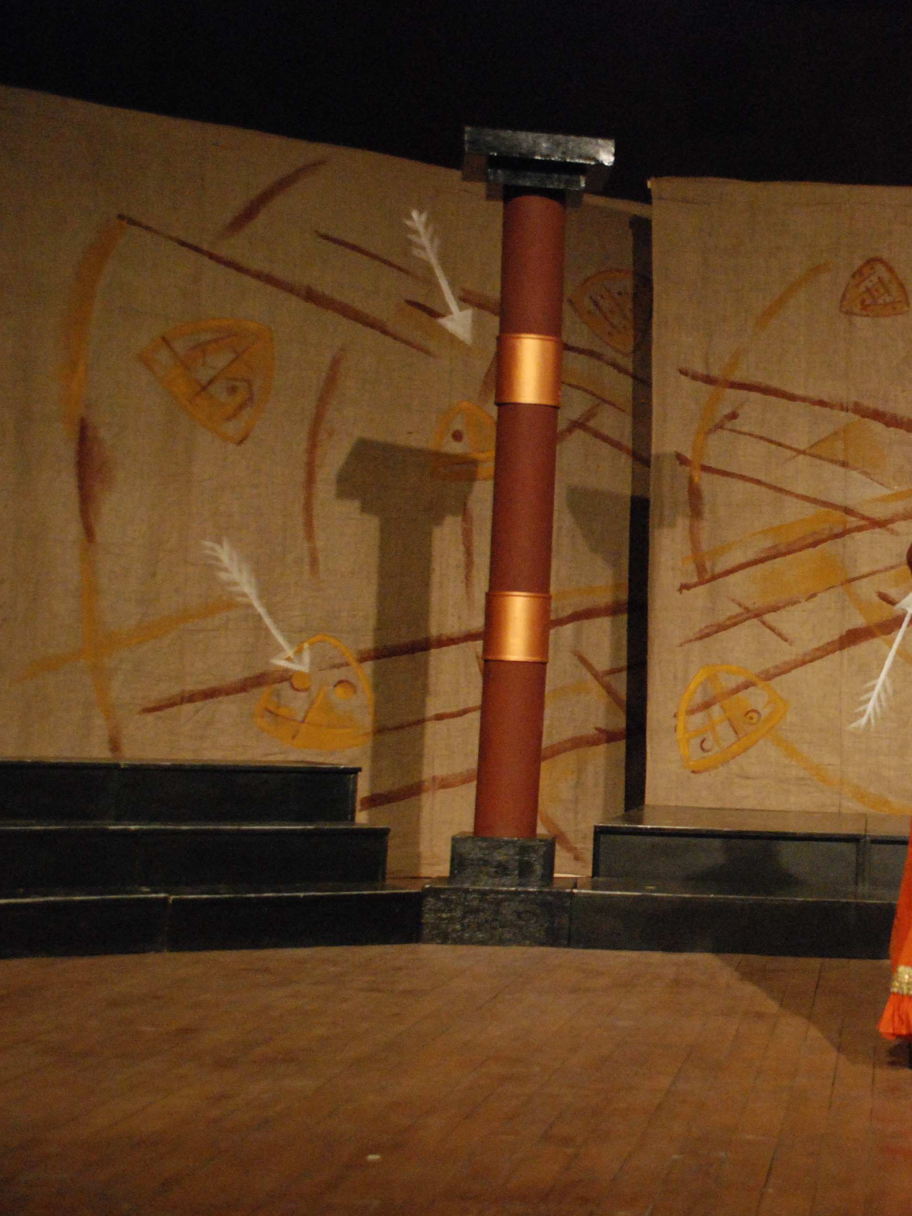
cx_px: 907
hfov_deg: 21.0
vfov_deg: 28.7
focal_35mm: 68
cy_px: 605
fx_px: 2379
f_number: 4
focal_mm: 31
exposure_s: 1/60
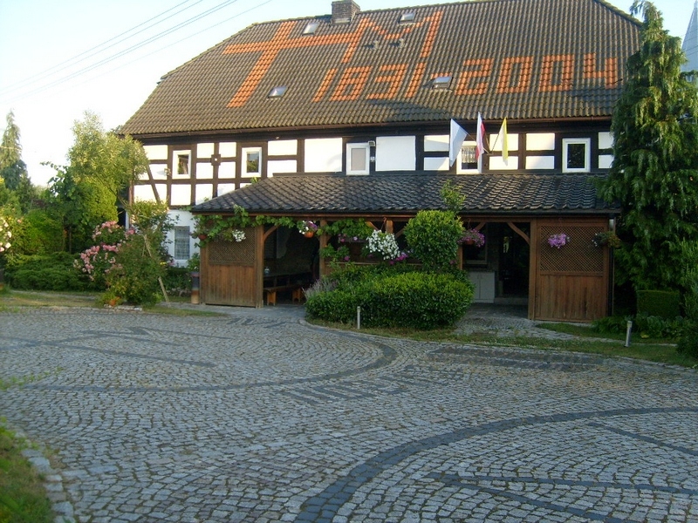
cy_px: 262
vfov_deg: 40.7
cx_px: 349
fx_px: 706
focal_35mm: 35
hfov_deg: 52.6
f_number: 2.8
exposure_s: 1/250
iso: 80
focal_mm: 5.8
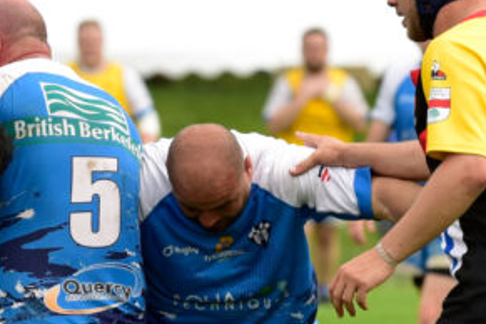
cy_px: 369
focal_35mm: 550
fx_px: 7424
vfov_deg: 2.5
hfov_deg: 3.7
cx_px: -137
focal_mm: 200
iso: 400
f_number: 4
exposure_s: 1/1600
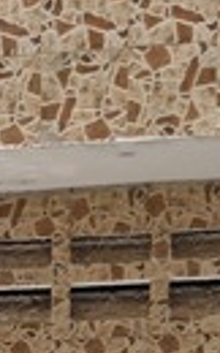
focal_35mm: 150
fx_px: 1442
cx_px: -122
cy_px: 798
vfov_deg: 11.8
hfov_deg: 8.5
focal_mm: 5.54
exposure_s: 1/1468
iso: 50
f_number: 1.8
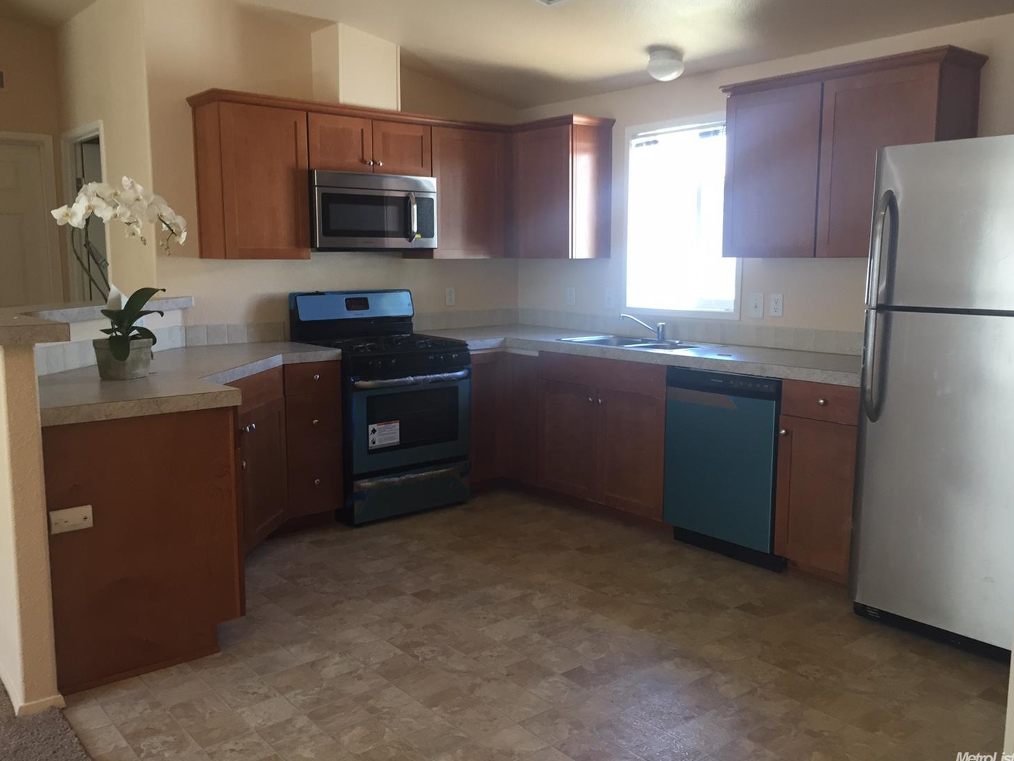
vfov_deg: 46.8
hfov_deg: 60.0
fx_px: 879
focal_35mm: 30
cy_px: 372
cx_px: 501
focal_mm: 4.15
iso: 64
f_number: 2.2
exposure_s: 1/30
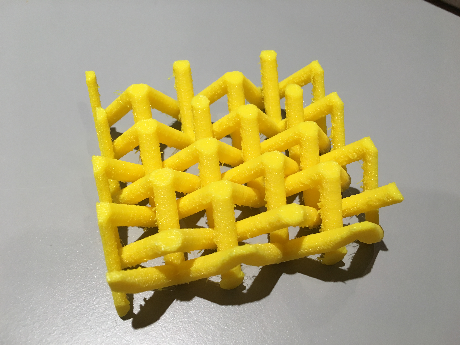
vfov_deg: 48.2
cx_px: 230
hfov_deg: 61.7
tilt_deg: -51.0
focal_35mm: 29
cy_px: 172
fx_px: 385
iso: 25
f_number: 2.2
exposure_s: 1/30
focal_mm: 4.15
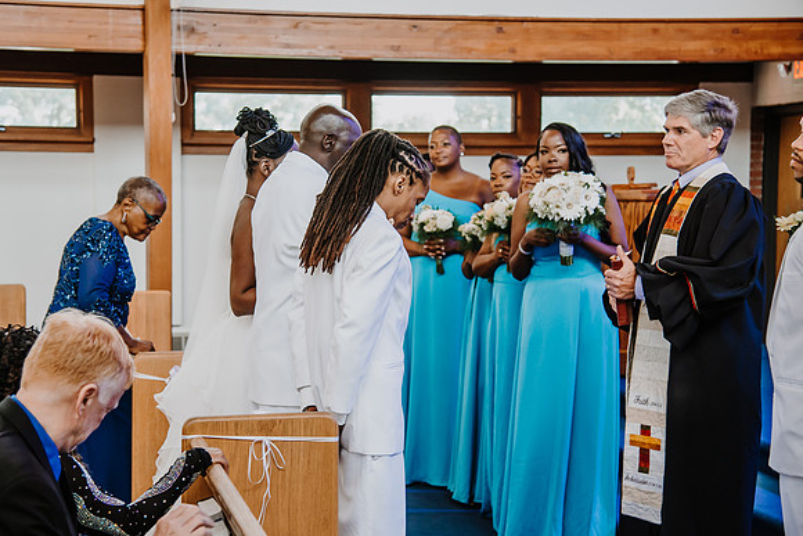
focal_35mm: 67
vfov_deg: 20.2
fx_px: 1502
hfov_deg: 29.9
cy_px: 269
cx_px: 350
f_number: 4
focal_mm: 58
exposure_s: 1/160
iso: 800
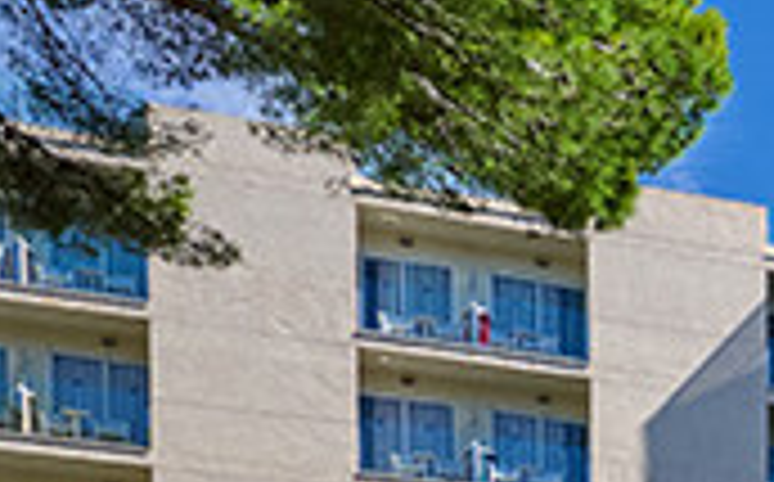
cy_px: 1059
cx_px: 1642
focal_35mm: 114
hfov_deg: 14.5
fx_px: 2402
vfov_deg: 10.3
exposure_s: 1/200
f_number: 8
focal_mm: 16
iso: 320
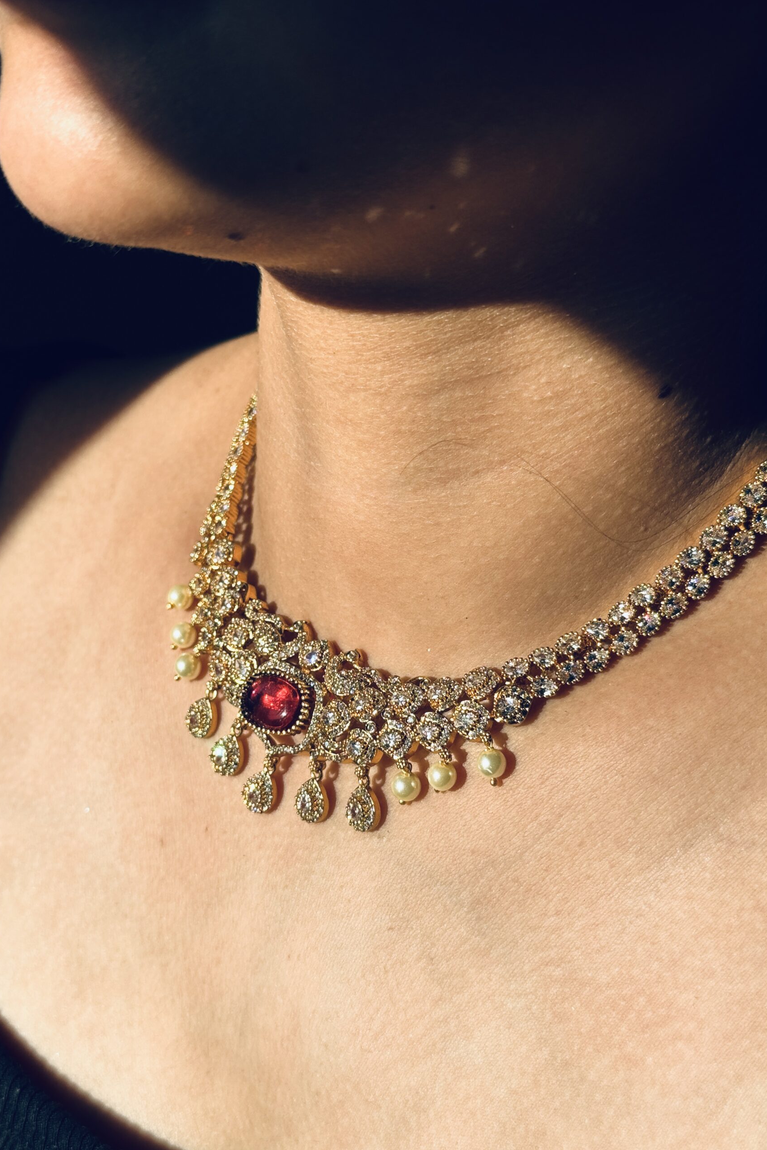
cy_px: 575
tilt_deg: -17.2
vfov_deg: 39.6
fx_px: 1598
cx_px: 376
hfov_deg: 27.0
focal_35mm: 50
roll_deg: -2.9
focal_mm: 6.76
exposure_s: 1/2342
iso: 64
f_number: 1.78
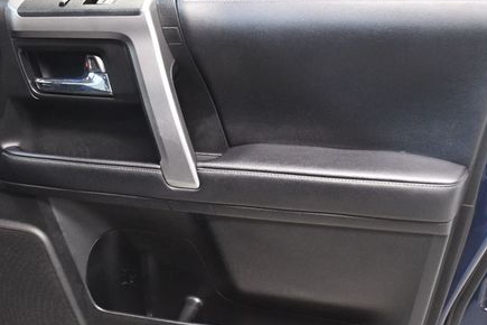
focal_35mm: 50
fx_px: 676
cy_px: 188
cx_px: 233
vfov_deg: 27.0
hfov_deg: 39.6
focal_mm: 23
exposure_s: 1/60
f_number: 3.8
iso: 6400
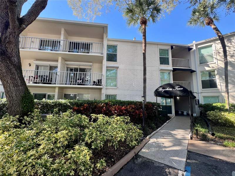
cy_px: 88
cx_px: 118
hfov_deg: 102.1
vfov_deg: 85.6
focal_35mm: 14
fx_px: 95
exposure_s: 1/123
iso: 40
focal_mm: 2.22
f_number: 2.2
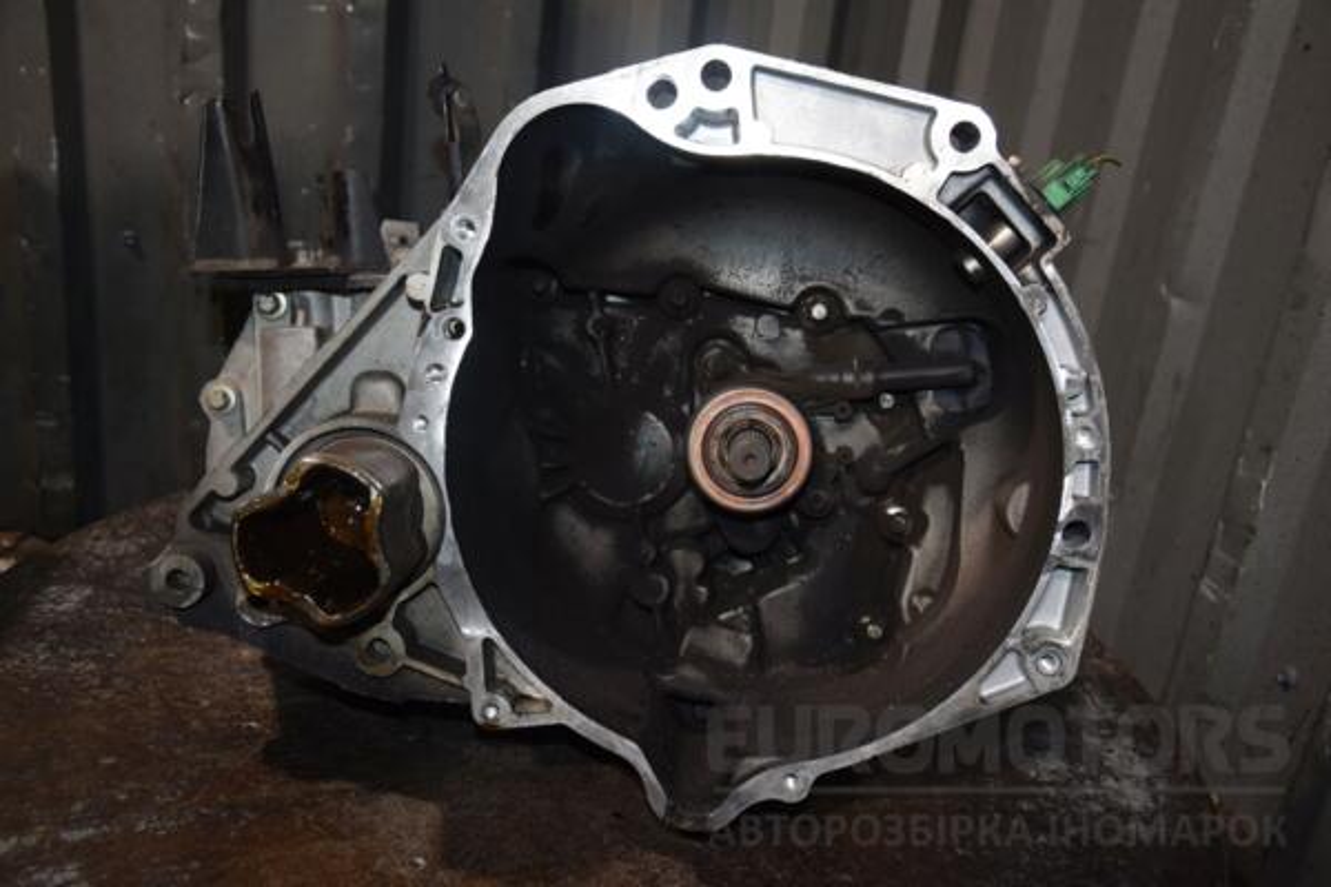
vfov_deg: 35.5
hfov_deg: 51.3
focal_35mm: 38
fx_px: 1386
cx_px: 666
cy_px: 444
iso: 800
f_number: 5
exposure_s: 1/60
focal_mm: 25
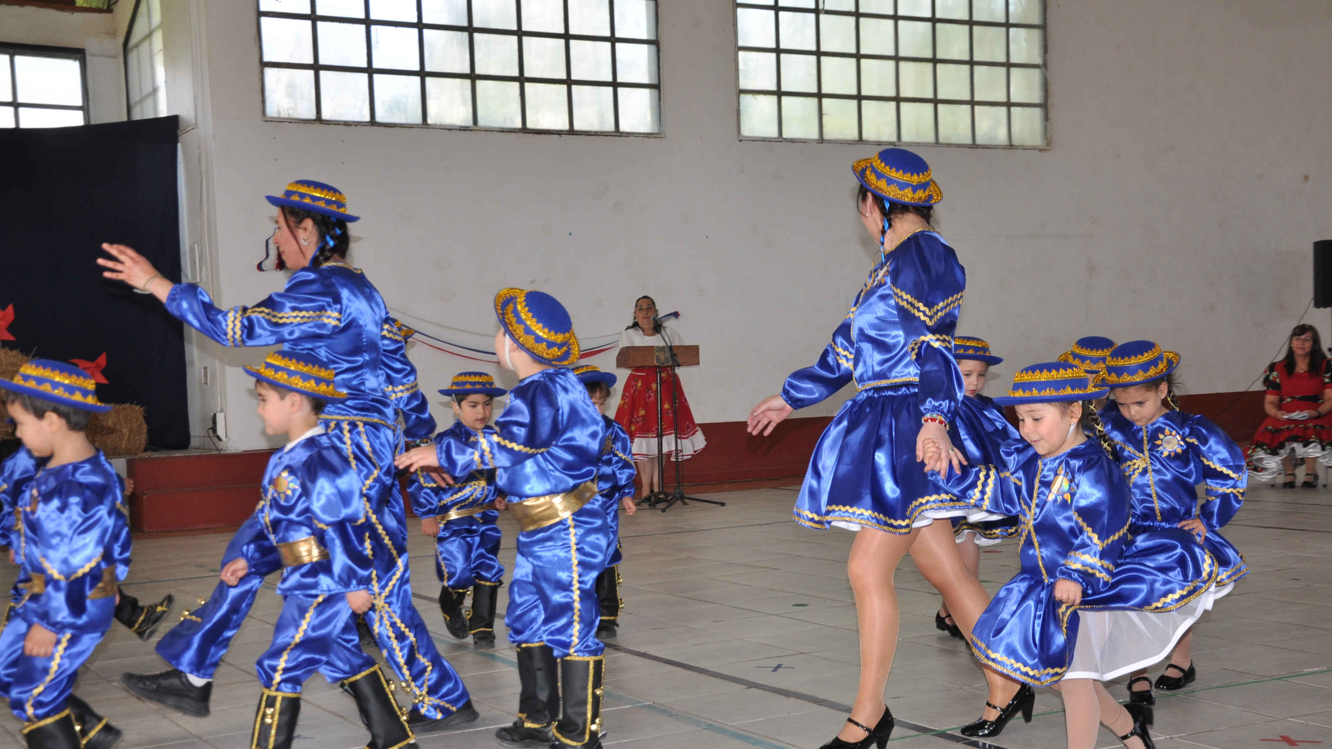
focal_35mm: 48
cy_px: 431
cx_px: 671
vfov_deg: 24.9
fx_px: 1695
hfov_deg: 42.9
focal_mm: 30
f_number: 4.2
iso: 400
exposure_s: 1/125
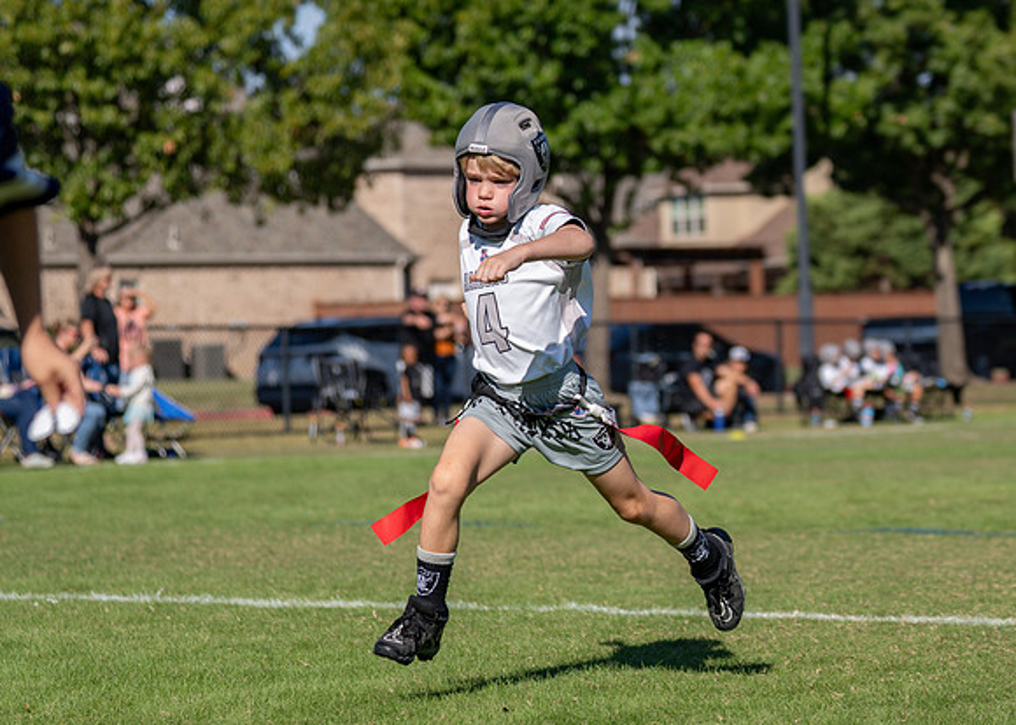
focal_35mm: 125
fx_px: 3608
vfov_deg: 11.5
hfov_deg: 16.0
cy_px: 216
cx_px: 622
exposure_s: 1/6400
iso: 250
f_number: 2.8
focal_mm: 70
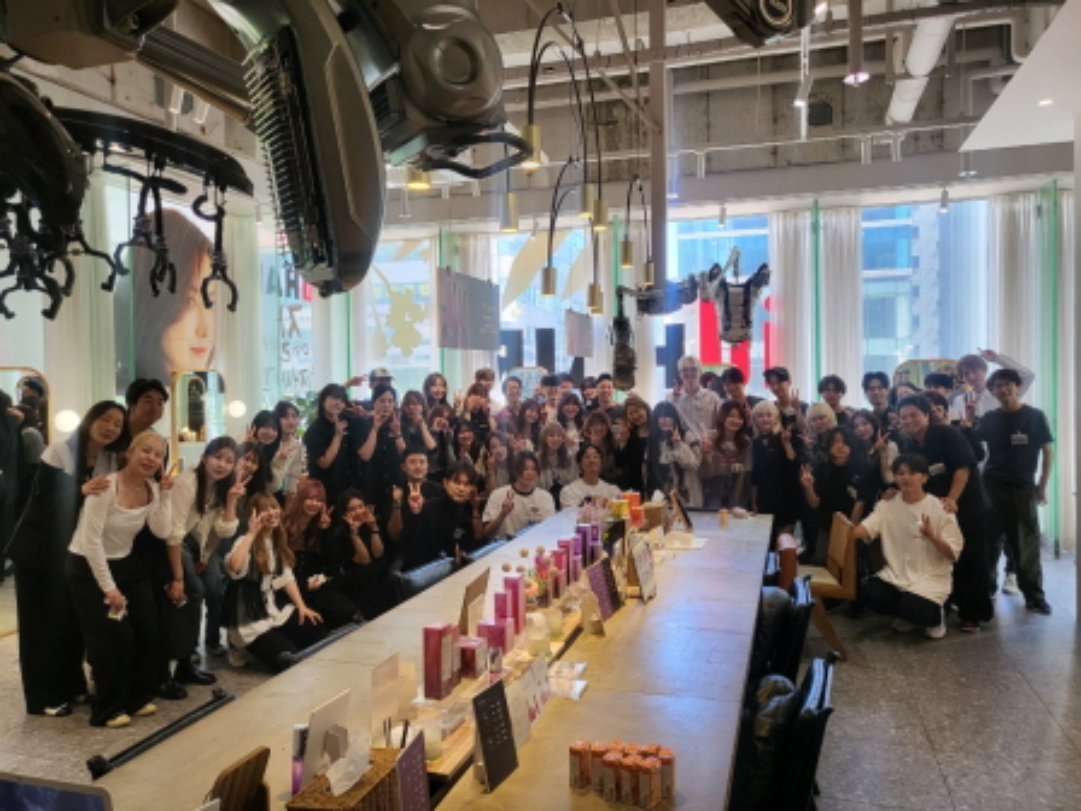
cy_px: 406
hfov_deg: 67.3
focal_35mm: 26
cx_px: 540
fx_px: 812
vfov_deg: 53.1
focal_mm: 4.25
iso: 80
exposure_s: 1/120
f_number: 1.8
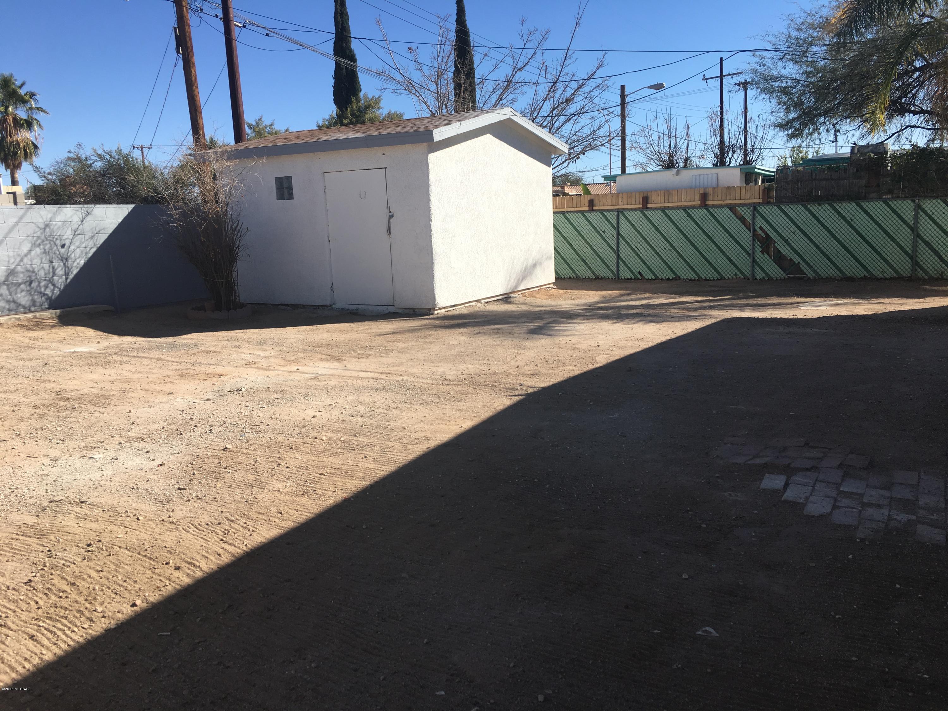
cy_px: 356
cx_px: 474
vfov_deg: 48.2
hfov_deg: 61.7
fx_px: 794
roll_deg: +2.4
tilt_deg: -8.7
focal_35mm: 29
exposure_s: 1/1350
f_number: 2.2
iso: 25
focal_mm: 4.15
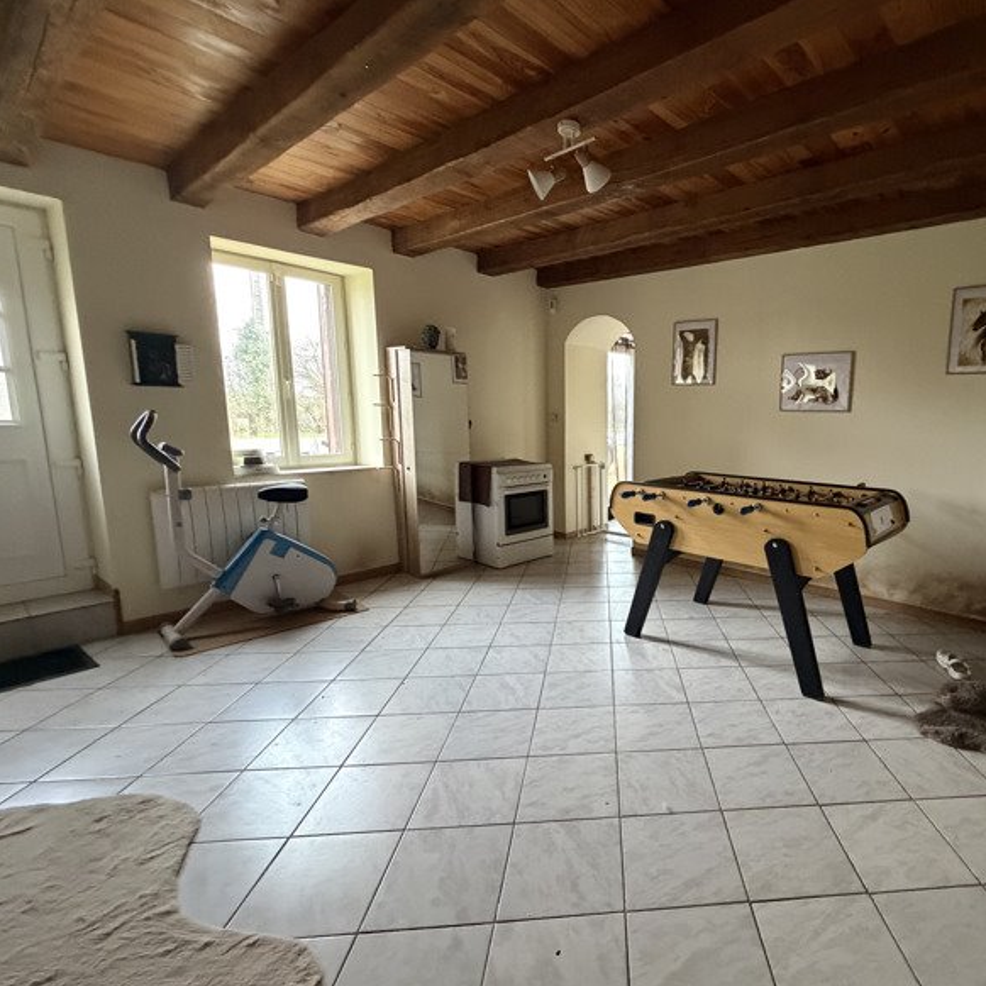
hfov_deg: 81.0
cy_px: 495
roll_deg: -0.2
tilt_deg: -8.0
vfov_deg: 84.0
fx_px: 548
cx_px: 661
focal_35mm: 17
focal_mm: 2.22
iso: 800
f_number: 2.2
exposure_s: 1/60
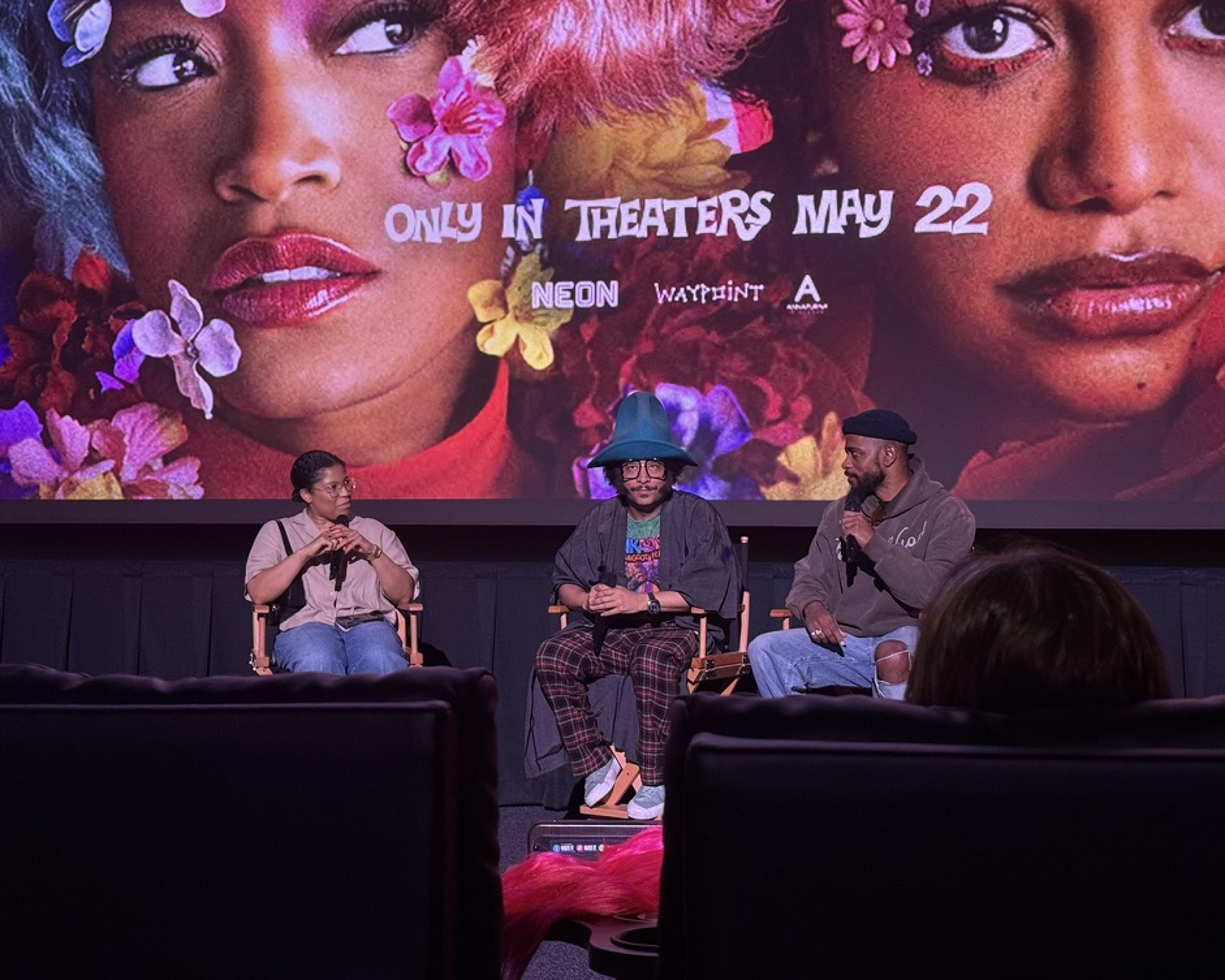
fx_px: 1849
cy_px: 484
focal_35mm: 51
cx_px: 604
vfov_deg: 29.7
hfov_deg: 36.7
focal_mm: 6.76
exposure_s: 1/48
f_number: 1.78
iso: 250
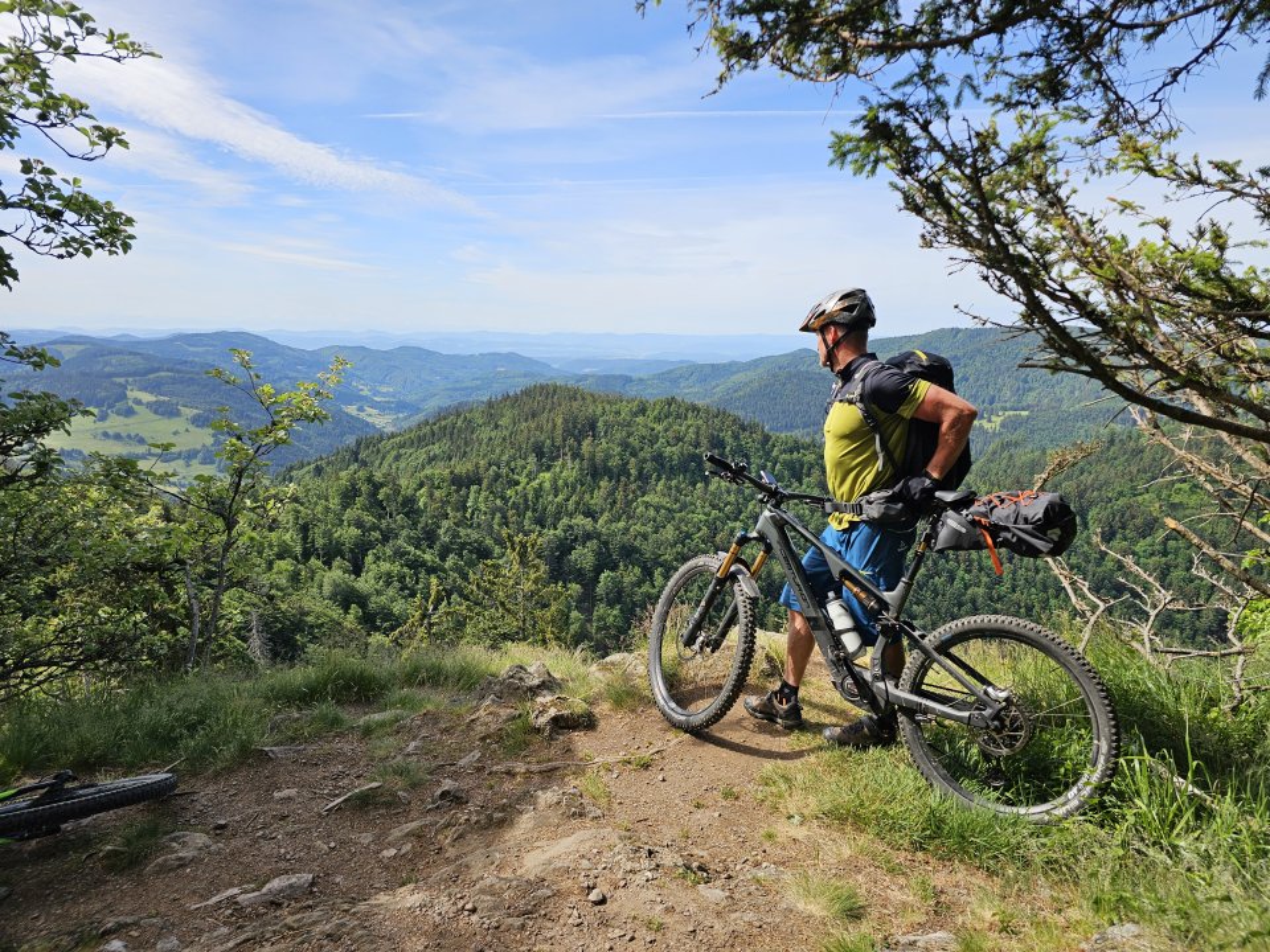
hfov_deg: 73.9
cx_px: 635
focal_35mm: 23
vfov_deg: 58.9
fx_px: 844
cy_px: 476
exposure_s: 1/485
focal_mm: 6.3
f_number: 1.7
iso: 10
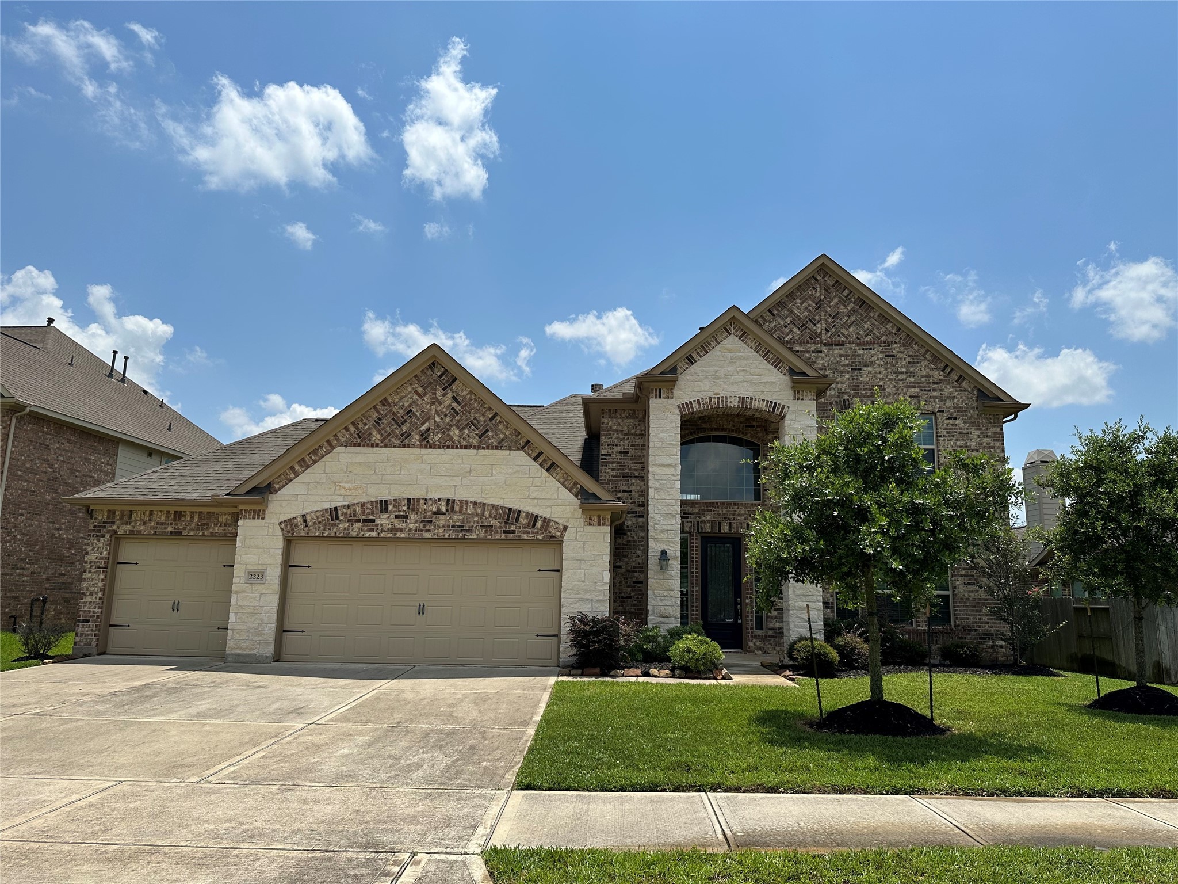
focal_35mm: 24
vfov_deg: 56.8
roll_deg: -1.4
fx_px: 817
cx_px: 589
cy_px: 442
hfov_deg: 71.6
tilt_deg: +10.5
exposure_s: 1/8197
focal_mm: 6.86
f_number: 1.78
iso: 80
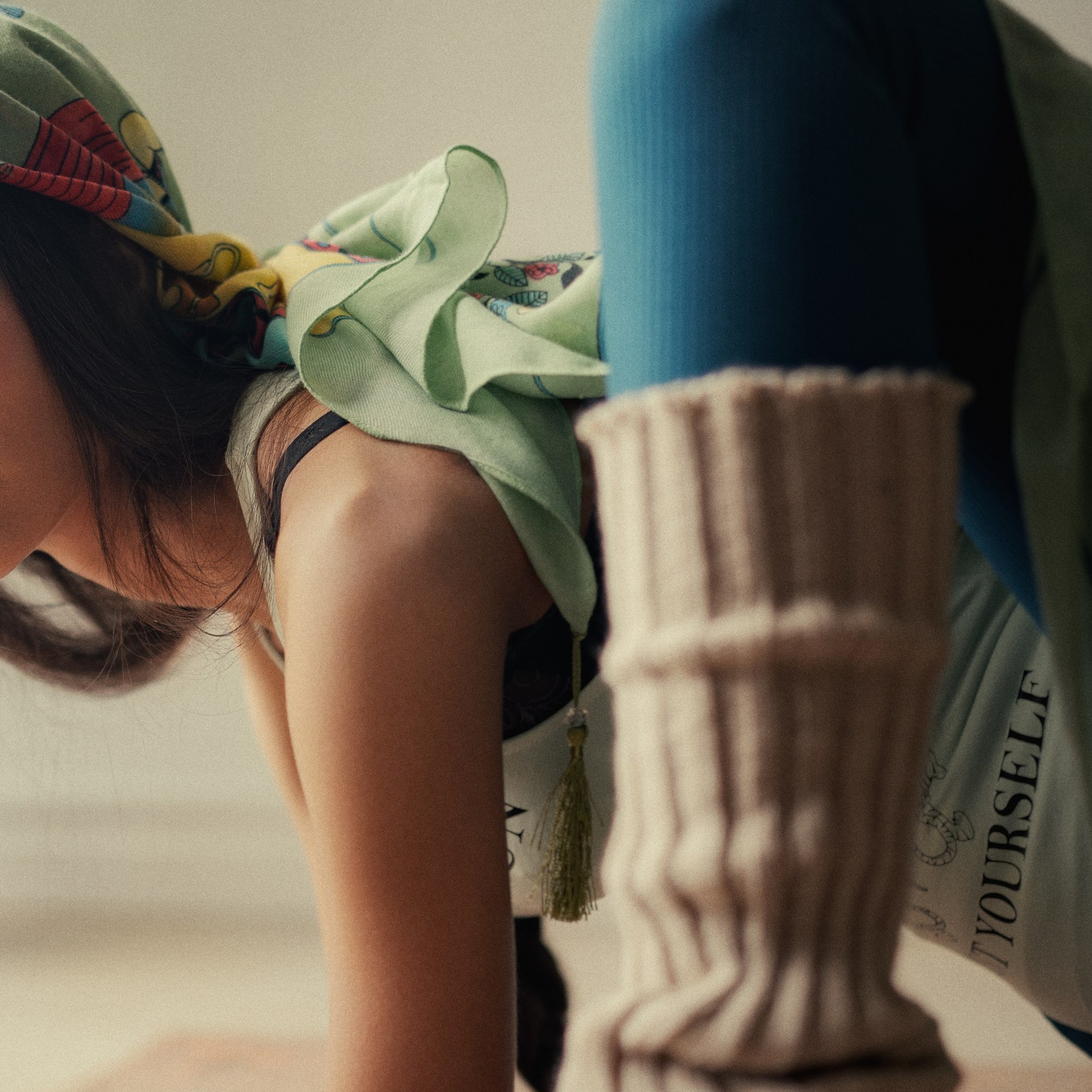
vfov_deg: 23.9
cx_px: 297
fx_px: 2570
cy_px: 661
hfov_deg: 23.8
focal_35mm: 72
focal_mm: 35
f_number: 1.4
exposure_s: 1/500
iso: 100
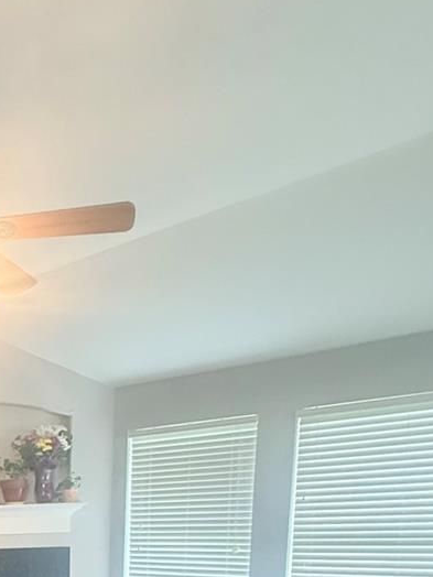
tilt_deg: -8.9
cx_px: -136
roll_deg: +1.3
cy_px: 623
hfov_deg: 28.5
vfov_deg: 38.5
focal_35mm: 41
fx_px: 684
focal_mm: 2.22
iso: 320
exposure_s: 1/60
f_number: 2.2
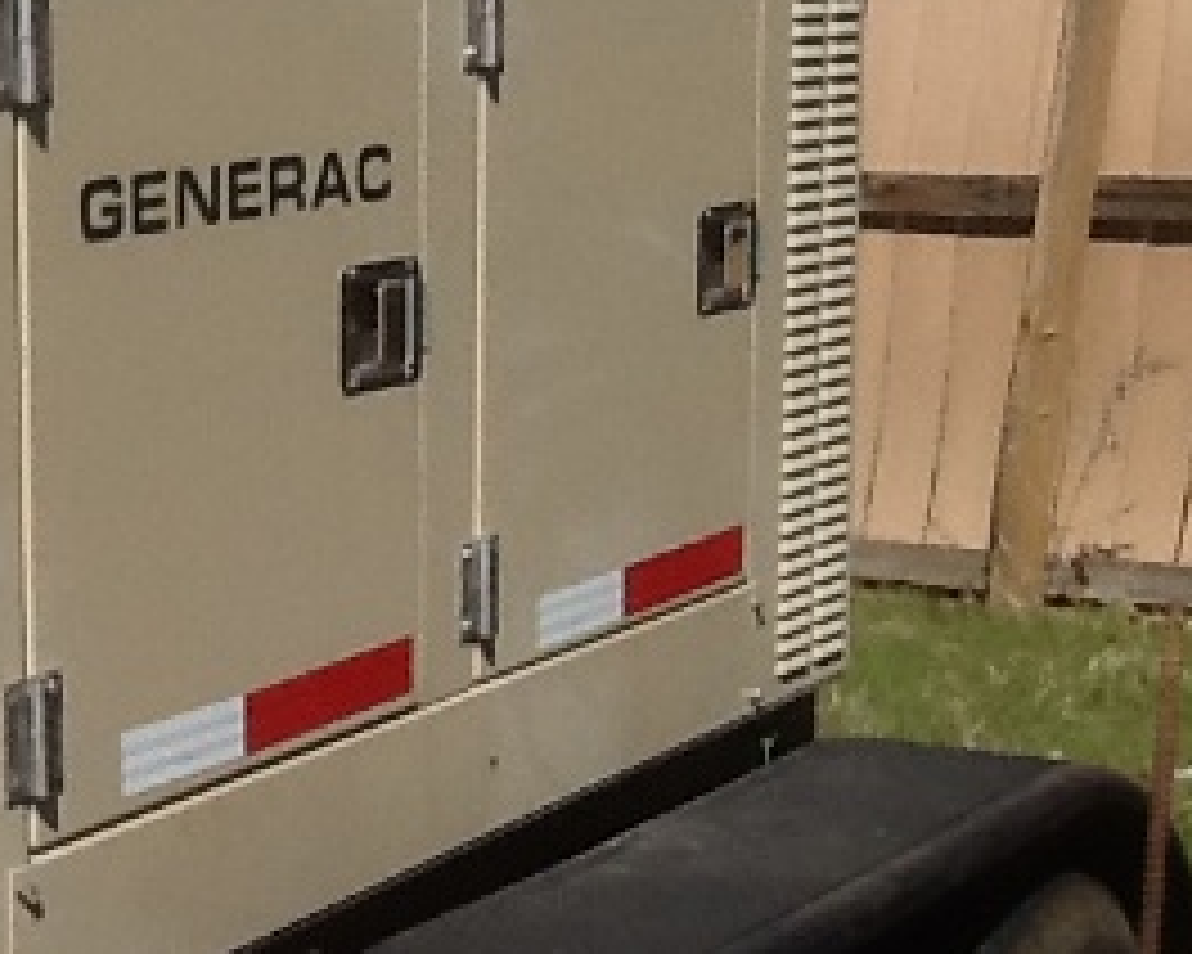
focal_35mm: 101
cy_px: 630
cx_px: -202
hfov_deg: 18.1
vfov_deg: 15.2
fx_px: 3563
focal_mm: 2.03
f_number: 2.4
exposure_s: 1/2674
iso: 40
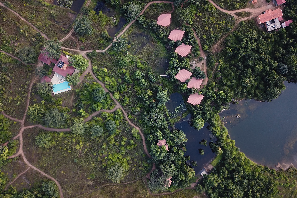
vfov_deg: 46.4
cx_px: 148
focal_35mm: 28
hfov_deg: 65.5
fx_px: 231
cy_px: 94
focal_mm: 4.73
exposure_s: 1/234
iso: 100
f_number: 2.2
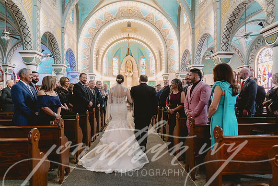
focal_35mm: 24
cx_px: 139
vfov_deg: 53.2
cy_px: 93
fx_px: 185
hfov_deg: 73.7
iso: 1600
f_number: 2.8
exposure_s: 1/50
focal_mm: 24
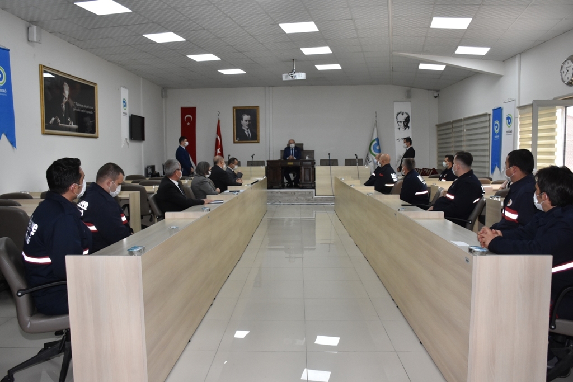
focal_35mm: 30
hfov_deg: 61.9
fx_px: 478
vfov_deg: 43.6
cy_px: 191
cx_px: 286
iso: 1600
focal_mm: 20
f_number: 5.6
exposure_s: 1/160
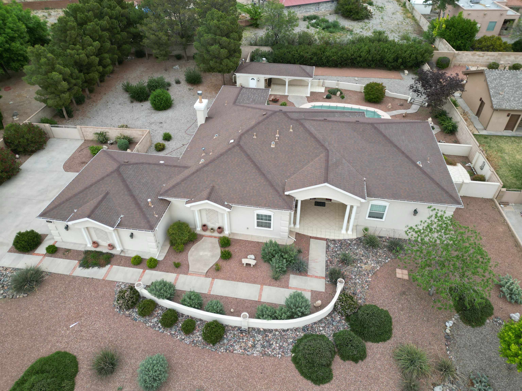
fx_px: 362
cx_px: 261
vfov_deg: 56.8
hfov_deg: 71.6
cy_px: 196
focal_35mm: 24
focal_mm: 6.72
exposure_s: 1/725
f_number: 1.7
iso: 120
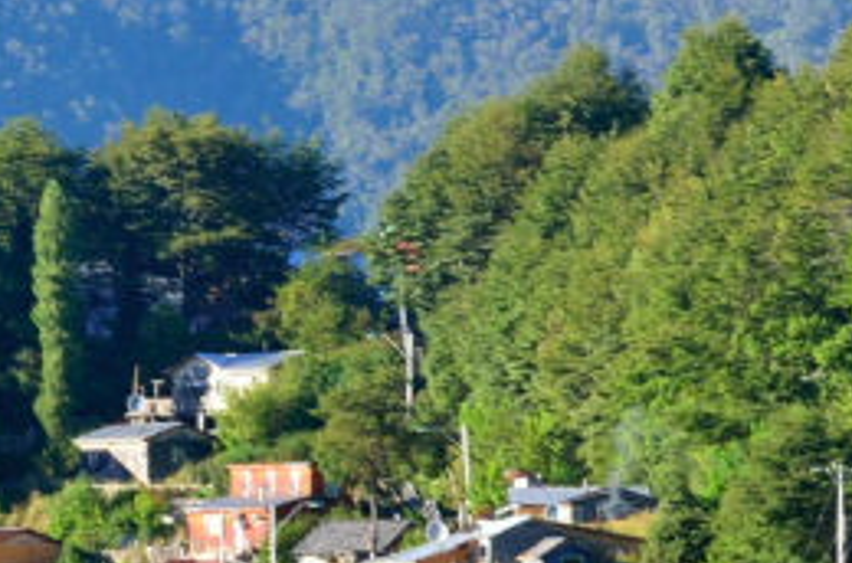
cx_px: -10
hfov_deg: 7.0
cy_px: 288
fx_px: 6965
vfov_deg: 4.6
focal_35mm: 295
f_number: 10
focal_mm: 50
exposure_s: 1/60
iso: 125
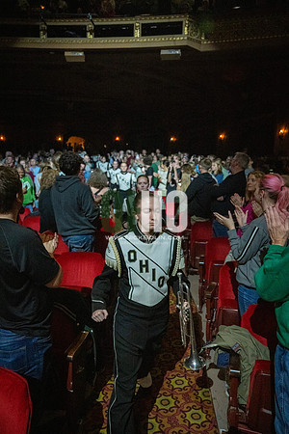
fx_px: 301
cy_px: 217
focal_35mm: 25
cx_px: 144
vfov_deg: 71.5
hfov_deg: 51.3
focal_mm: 25
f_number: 2.8
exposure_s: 1/500
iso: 12800
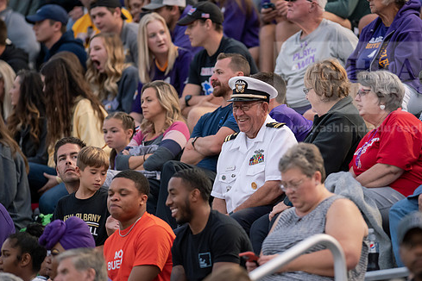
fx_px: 4173
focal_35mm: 356
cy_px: 146
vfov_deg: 3.9
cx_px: 248
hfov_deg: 5.8
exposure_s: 1/800
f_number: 2.8
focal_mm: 300
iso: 2500
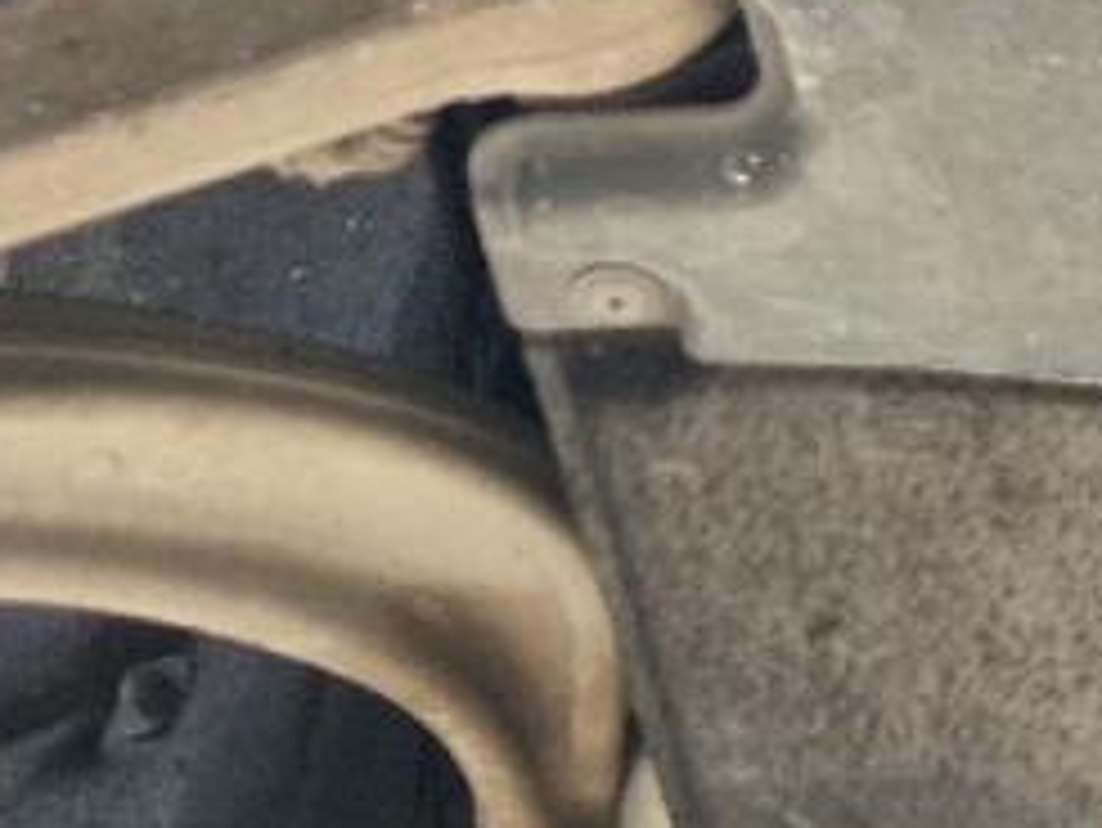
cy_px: -1130
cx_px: 2195
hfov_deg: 10.7
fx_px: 5383
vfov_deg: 8.1
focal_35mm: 169
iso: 50
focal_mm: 5.4
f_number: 1.8
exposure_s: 1/100
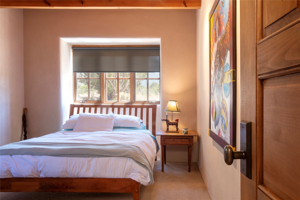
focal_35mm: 27
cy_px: 100
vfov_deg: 47.9
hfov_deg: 67.4
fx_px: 225
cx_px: 150
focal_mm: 18
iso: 400
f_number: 13
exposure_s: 1/8
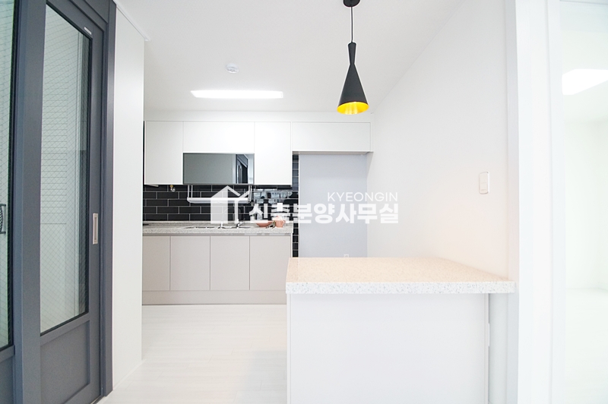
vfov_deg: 77.2
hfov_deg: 100.4
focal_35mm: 15
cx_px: 304
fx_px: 253
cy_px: 202
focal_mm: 10
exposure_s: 1/80
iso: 800
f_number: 4
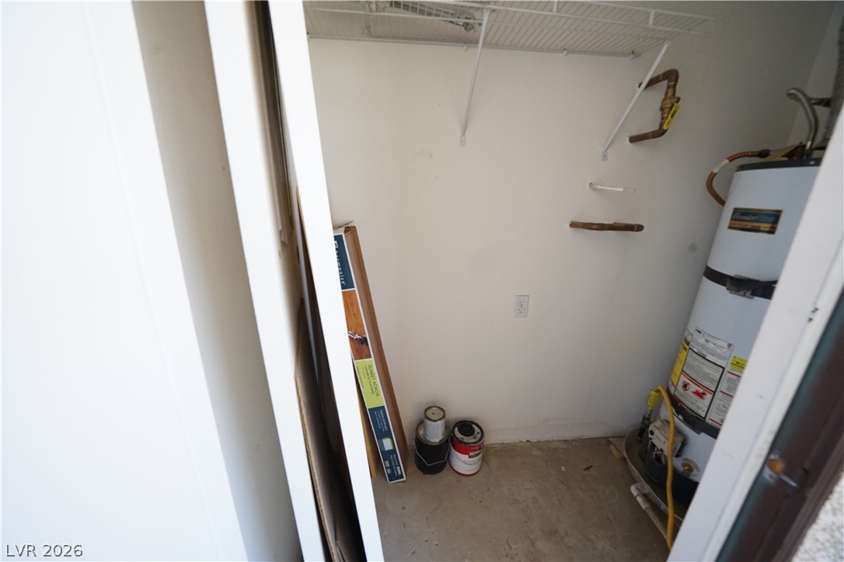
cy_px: 281
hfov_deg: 112.6
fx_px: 281
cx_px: 422
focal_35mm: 12
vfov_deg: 90.0
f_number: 7.1
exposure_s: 1/125
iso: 1600
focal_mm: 12
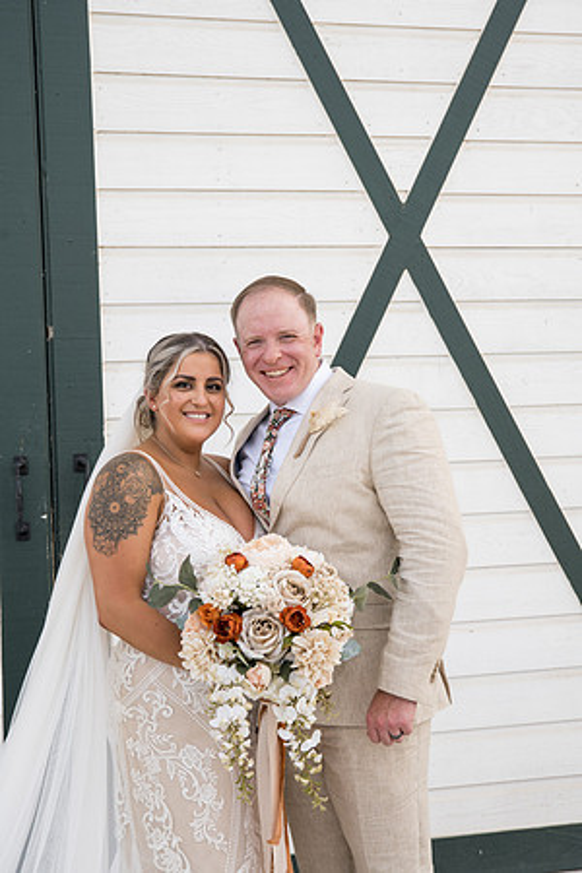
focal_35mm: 55
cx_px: 291
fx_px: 1334
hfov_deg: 24.6
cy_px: 436
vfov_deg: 36.2
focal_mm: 55
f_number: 5
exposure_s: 1/320
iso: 160
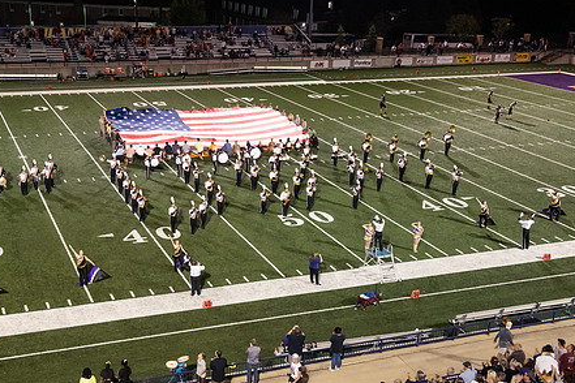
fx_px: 799
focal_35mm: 50
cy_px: 243
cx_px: 235
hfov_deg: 39.5
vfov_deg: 26.9
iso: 5000
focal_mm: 38
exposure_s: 1/320
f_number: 4.5
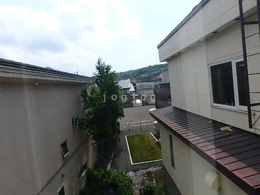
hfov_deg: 79.0
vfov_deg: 63.4
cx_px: 130
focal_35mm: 21
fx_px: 158
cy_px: 98
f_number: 6
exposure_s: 1/400
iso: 125
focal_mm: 3.7
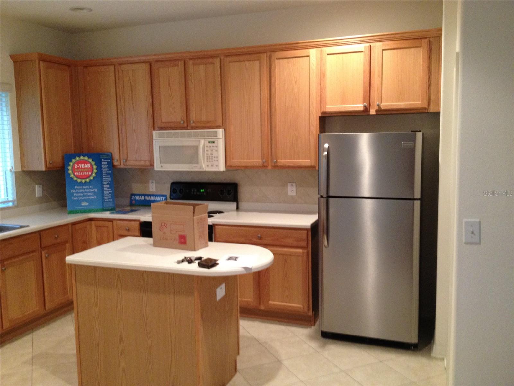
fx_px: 520
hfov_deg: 52.6
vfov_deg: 40.7
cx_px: 257
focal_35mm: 35
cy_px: 193
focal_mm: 4.28
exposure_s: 1/20
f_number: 2.4
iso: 250
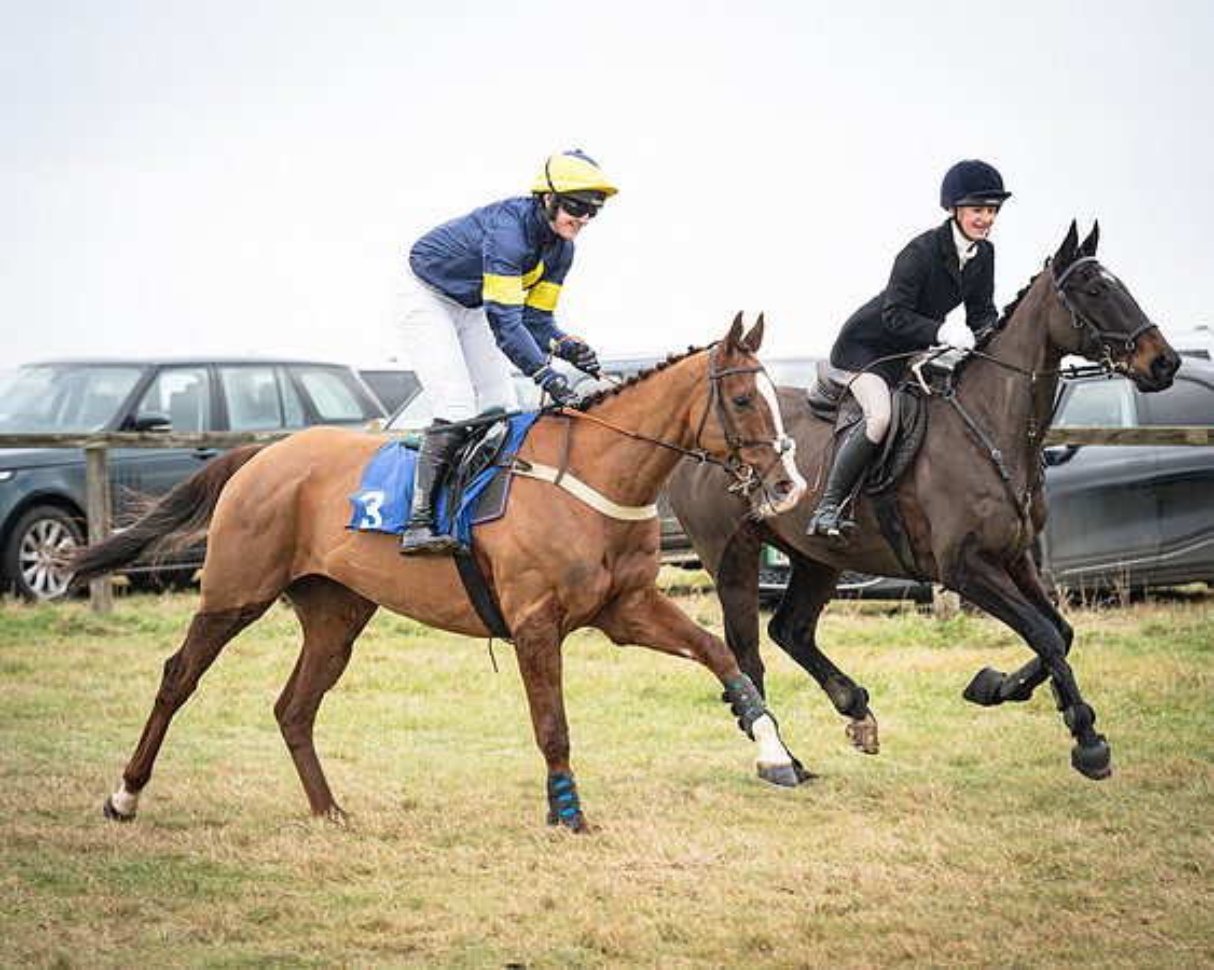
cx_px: 618
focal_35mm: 161
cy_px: 480
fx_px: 5799
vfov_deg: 9.6
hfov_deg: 12.0
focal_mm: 135
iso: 500
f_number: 4.5
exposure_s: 1/1000
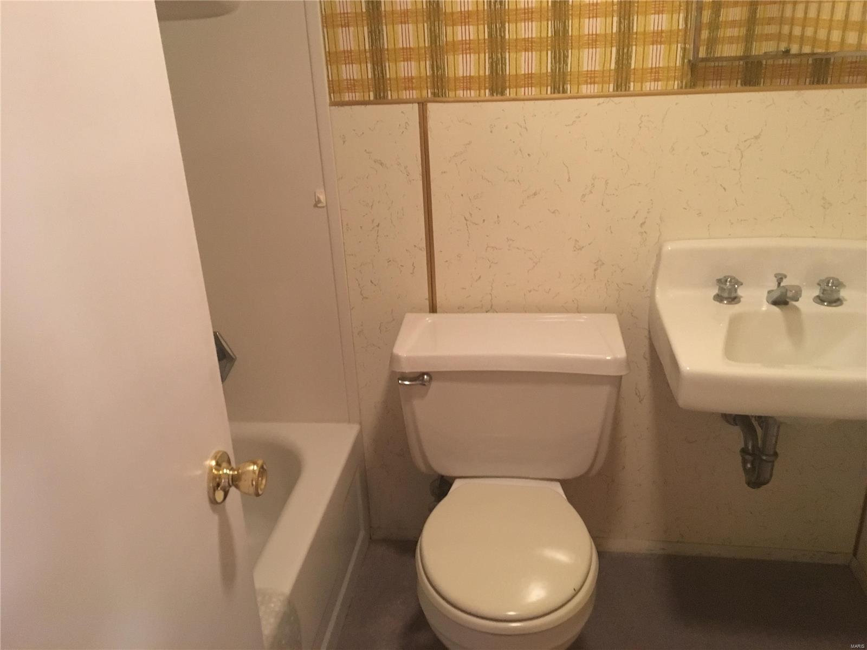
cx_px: 434
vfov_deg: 48.2
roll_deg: +2.1
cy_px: 325
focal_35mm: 29
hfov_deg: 61.7
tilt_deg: -22.3
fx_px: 726
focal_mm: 4.15
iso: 400
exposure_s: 1/15
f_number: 2.2
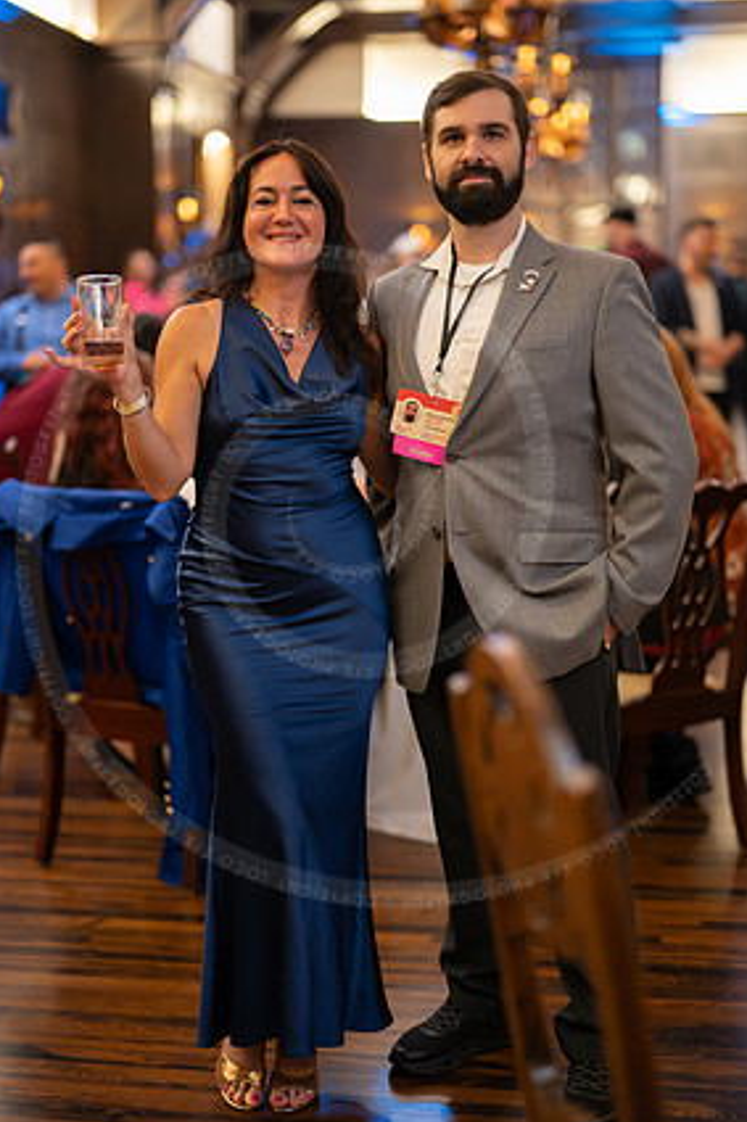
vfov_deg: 37.5
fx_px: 1651
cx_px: 372
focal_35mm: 53
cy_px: 565
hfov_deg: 25.5
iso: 6400
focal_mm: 50
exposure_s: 1/125
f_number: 1.2
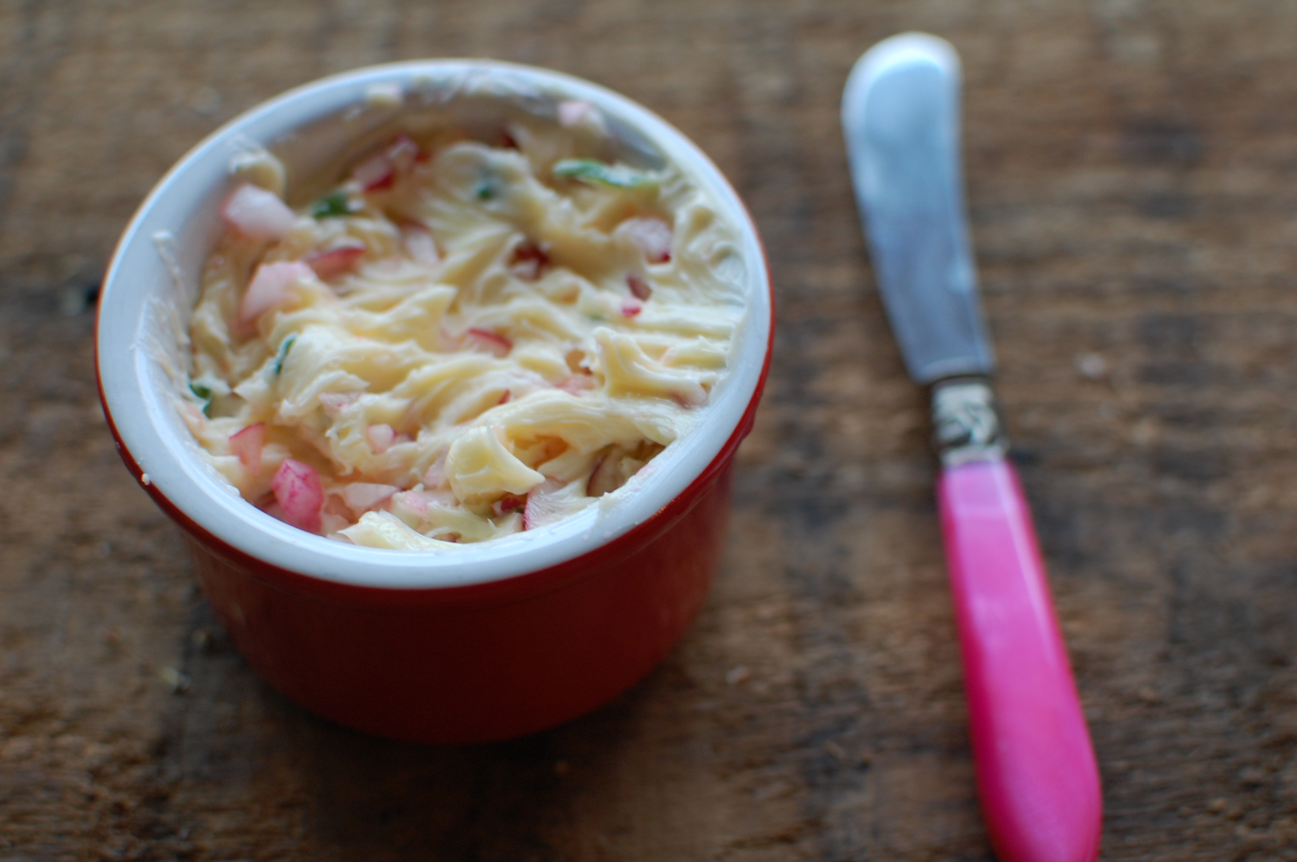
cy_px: 431
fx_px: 1890
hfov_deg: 37.9
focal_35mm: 52
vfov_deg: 25.7
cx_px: 648
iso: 400
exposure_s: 1/40
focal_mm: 35
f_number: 3.2
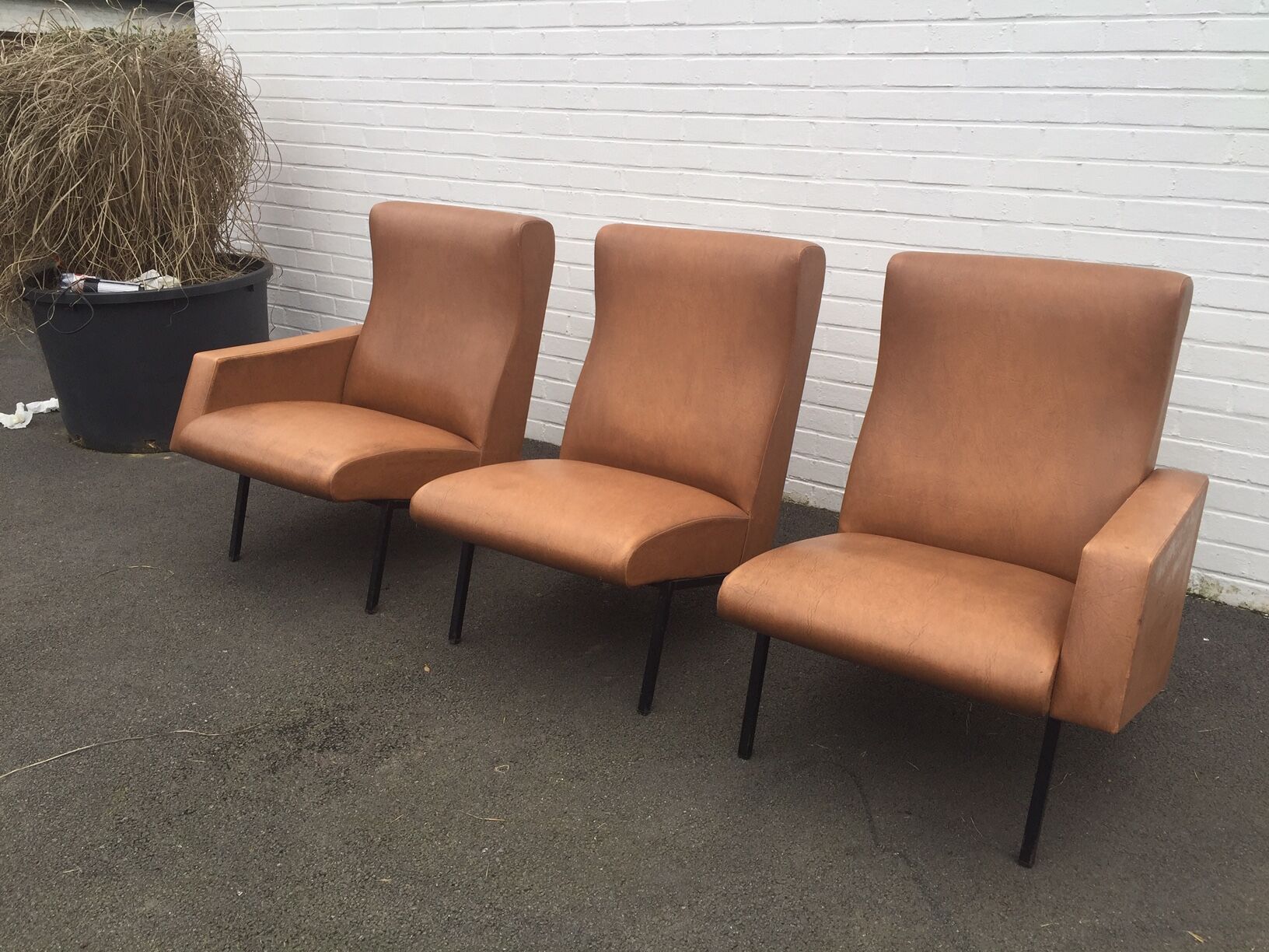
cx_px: 634
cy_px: 476
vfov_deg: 48.2
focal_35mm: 29
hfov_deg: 61.7
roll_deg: -2.1
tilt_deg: -18.0
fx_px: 1063
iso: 32
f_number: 2.2
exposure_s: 1/165
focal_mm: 4.15
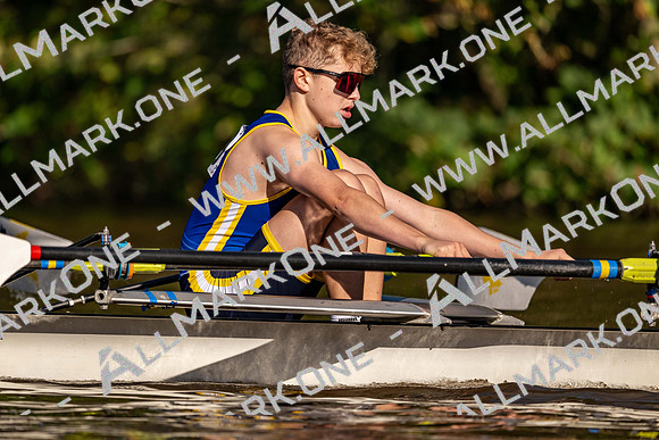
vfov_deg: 3.4
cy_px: 220
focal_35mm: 400
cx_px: 330
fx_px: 7324
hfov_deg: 5.2
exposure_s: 1/6400
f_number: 4.5
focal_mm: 400
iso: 500
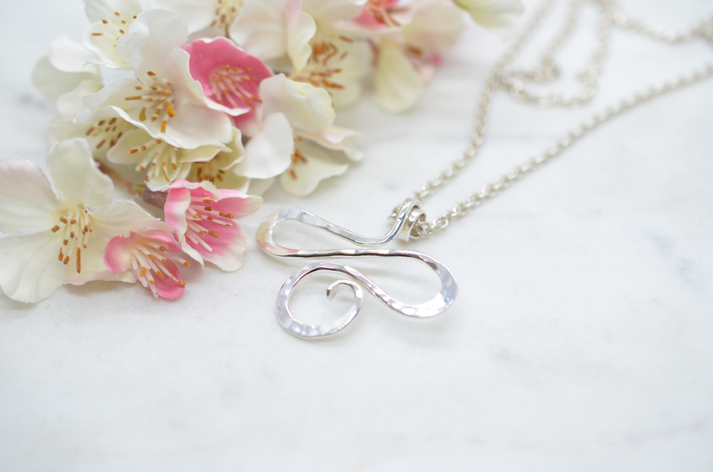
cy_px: 236
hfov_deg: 33.5
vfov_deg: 22.5
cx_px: 356
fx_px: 1186
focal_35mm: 60
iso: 2500
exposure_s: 1/1600
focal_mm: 40
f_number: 4
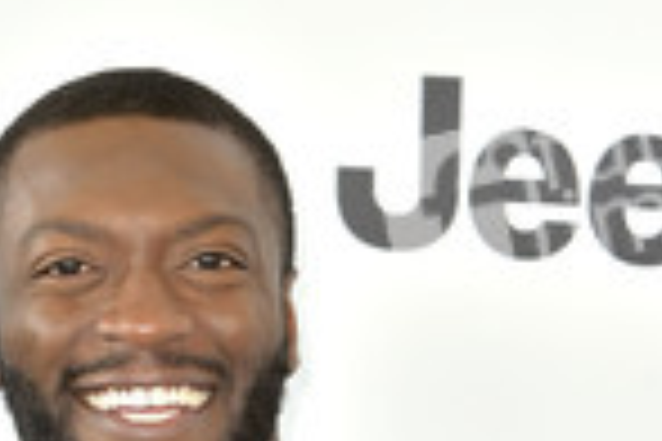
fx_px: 6748
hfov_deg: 5.6
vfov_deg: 3.7
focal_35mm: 367
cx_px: 200
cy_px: 864
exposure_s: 1/320
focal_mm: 135
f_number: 6.3
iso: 500
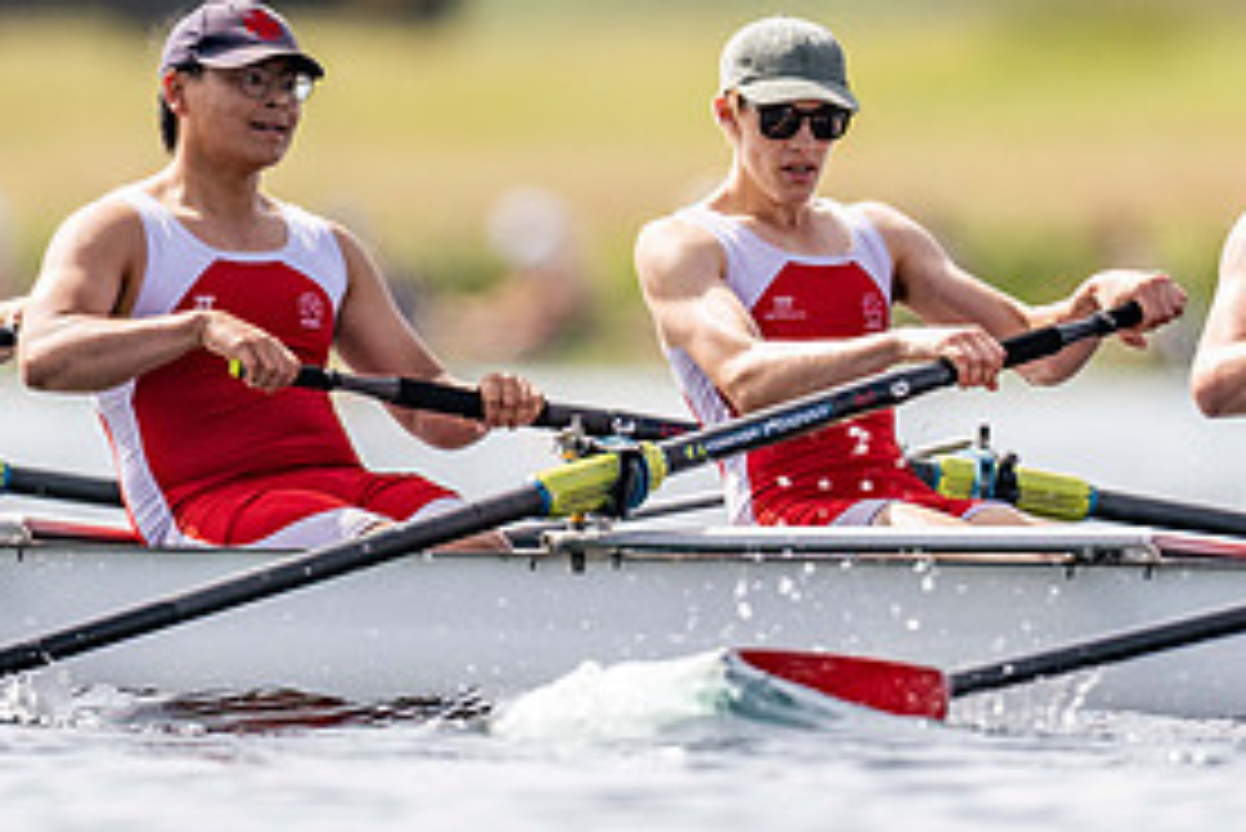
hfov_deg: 1.6
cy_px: 277
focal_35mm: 1255
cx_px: 904
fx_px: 43458
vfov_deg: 1.1
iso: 200
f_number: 4
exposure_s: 1/2500
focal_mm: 600
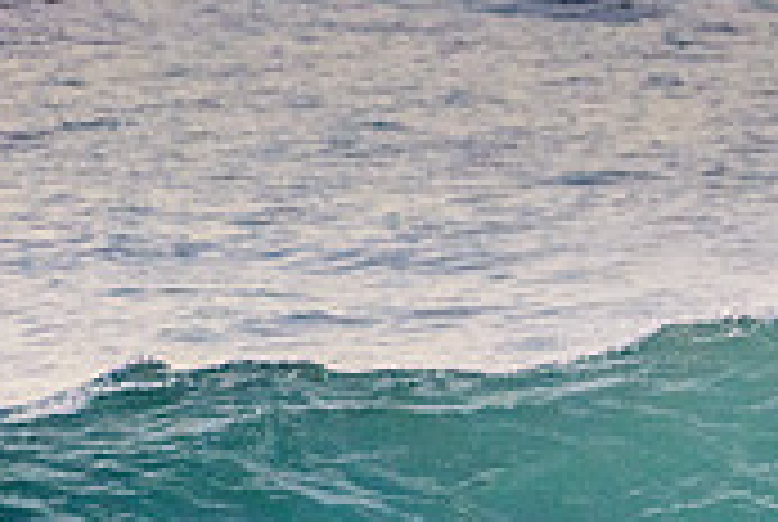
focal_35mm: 2051
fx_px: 44400
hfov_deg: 1.0
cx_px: 1576
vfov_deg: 0.7
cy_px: 669
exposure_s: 1/2000
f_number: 5.6
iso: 1400
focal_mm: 500
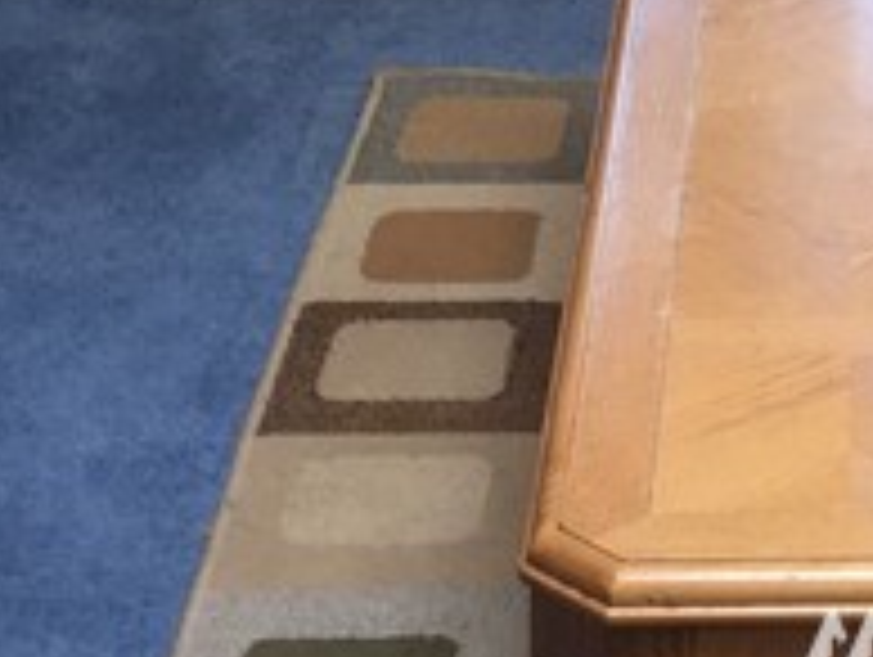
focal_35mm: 153
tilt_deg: -6.3
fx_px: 3863
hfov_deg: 12.6
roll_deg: -1.0
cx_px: 1044
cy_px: -896
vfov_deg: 8.8
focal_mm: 4.15
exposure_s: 1/60
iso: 40
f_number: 2.2
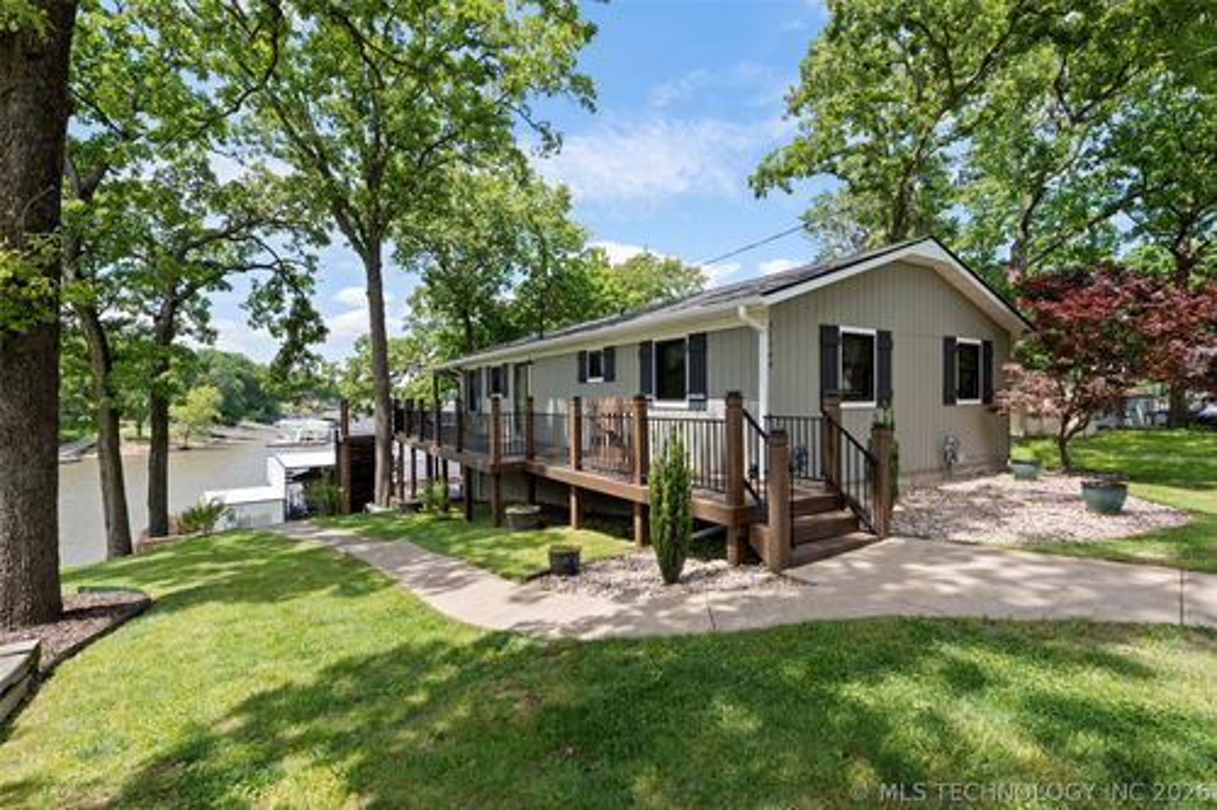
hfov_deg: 96.8
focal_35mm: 16
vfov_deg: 73.7
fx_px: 541
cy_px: 405
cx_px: 608
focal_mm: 16
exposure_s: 1/80
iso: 200
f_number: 9
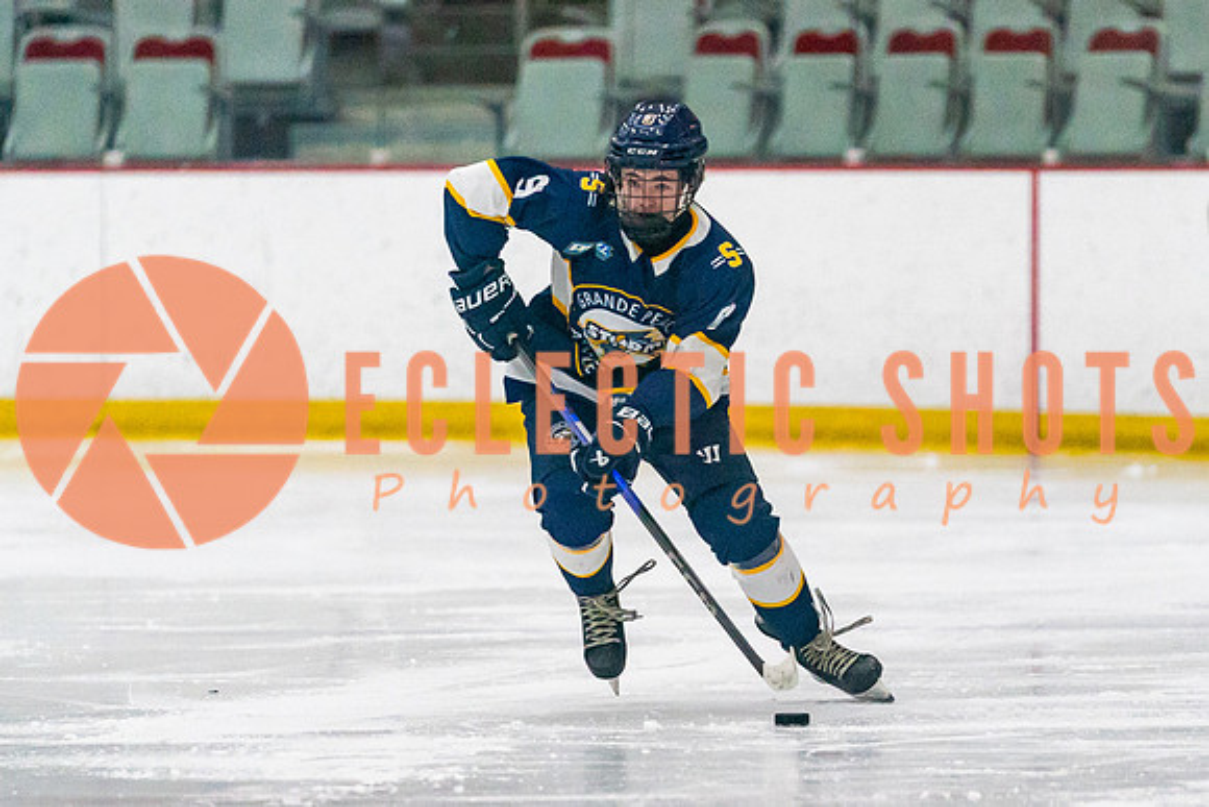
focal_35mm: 424
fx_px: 14254
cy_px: 549
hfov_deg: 4.9
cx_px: 712
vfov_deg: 3.2
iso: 4000
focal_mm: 200
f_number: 2.8
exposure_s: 1/1600
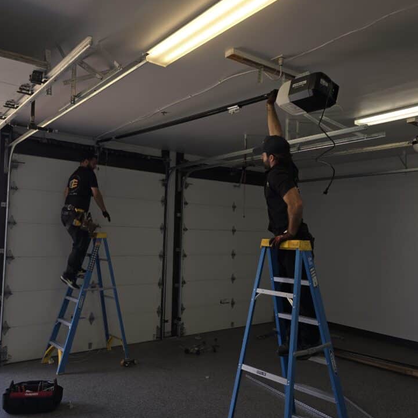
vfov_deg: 55.6
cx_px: 181
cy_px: 218
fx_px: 396
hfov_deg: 55.4
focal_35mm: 29
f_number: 1.7
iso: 16
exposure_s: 1/60
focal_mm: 6.3
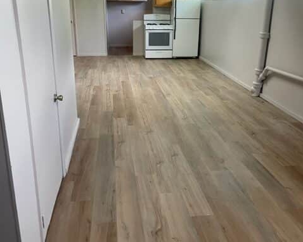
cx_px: 152
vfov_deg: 43.2
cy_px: 100
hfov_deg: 52.9
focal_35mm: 34
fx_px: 305
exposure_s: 1/60
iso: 125
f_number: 1.6
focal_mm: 4.2
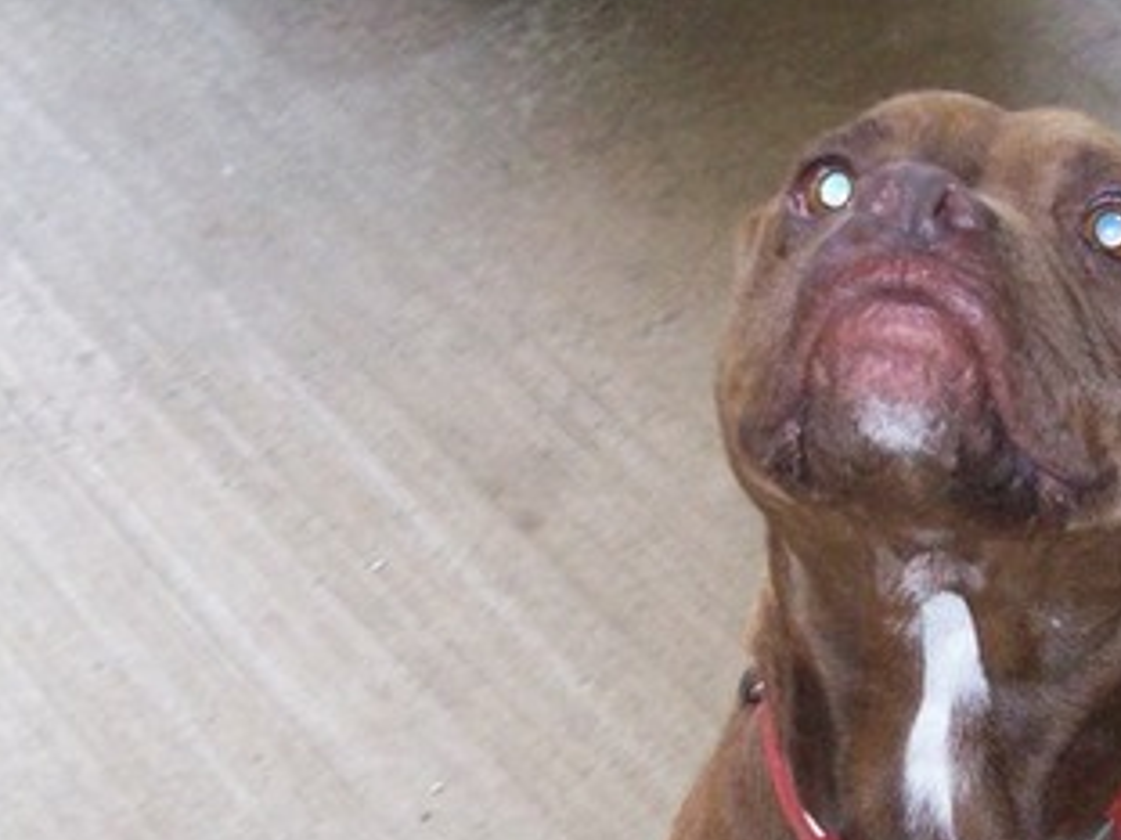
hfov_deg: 21.5
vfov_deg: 16.5
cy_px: 629
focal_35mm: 89
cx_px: 1027
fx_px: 2881
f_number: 2.7
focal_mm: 6
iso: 200
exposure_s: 1/64
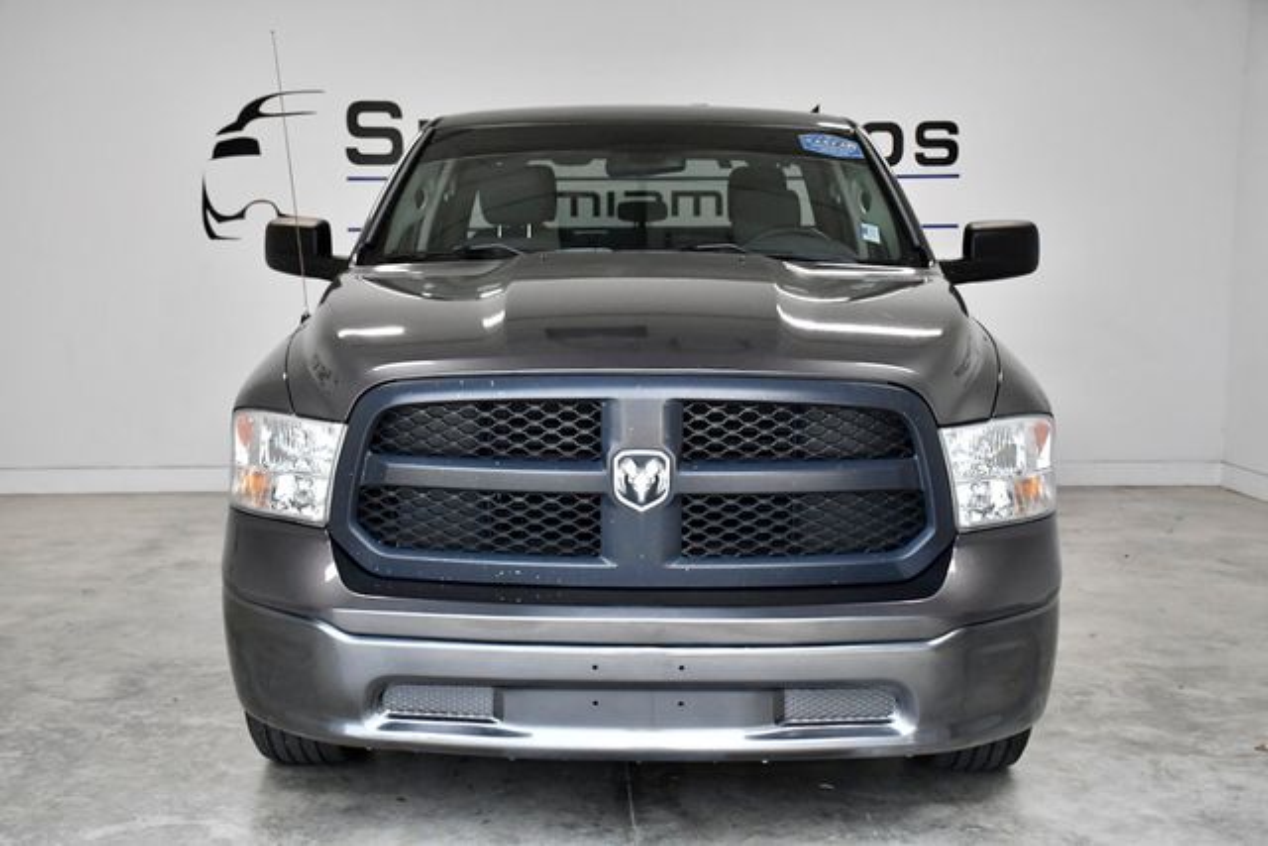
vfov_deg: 29.9
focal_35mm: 45
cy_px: 423
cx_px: 634
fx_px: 1585
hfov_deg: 43.6
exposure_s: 1/1600
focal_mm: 30
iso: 2500
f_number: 4
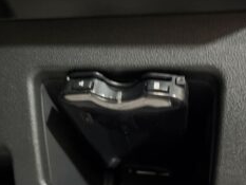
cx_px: 115
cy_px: 115
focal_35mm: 39
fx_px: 277
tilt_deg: +9.1
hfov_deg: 47.8
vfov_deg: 36.7
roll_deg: -4.6
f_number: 1.6
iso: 1600
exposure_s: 1/17
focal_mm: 5.96
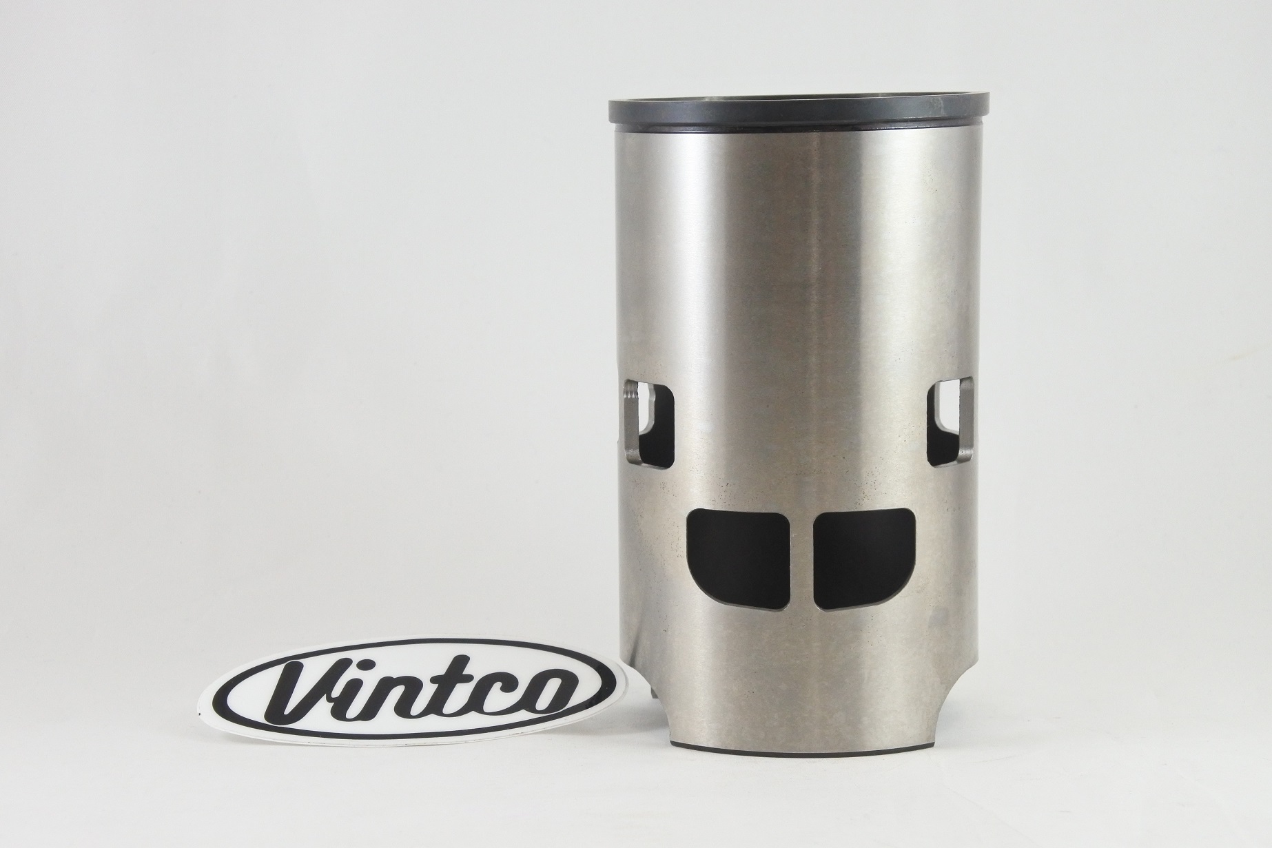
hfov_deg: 28.5
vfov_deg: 19.2
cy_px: 424
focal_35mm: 71
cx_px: 636
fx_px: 2509
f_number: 5.3
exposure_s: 1/125
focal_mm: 26.4
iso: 800
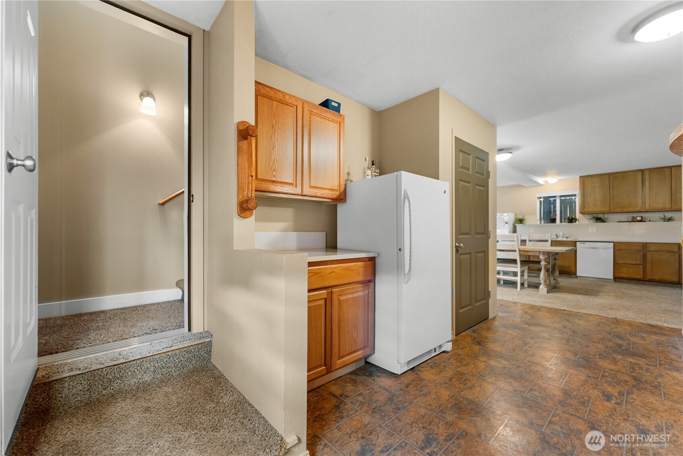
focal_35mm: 14
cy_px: 228
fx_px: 266
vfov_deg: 81.3
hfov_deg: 104.2
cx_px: 342
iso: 400
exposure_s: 1/5
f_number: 3.2
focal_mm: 14
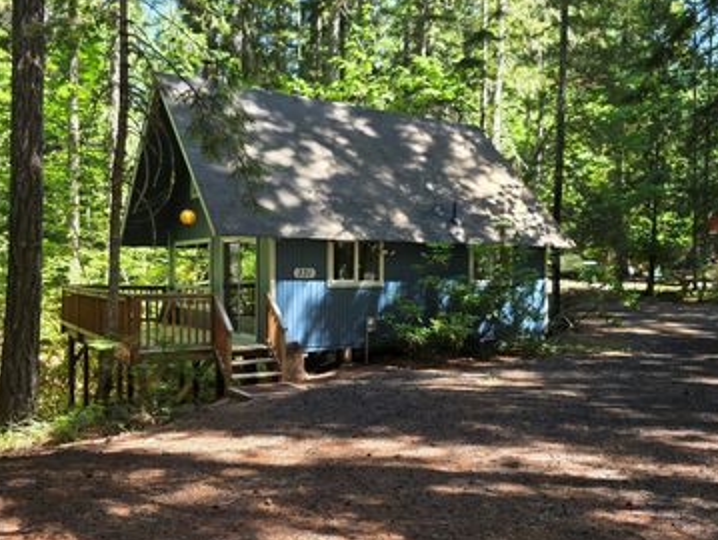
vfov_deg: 44.2
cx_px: 372
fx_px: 664
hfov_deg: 56.8
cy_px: 287
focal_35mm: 32
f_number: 1.7
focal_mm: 6.3
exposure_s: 1/180
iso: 50
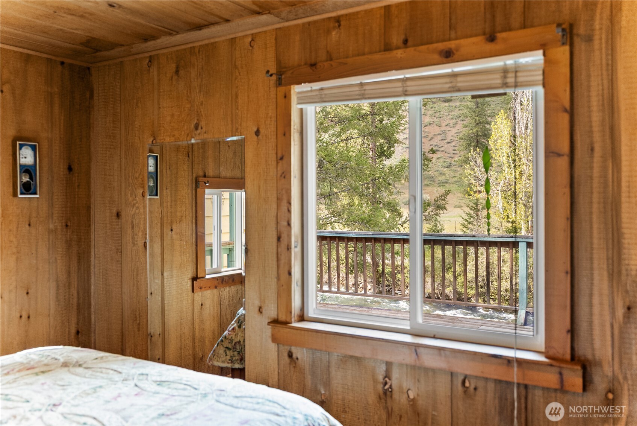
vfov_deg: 42.2
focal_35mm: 31
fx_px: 551
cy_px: 213
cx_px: 318
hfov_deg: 60.1
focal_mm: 31.1
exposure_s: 1/15
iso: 400
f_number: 2.8
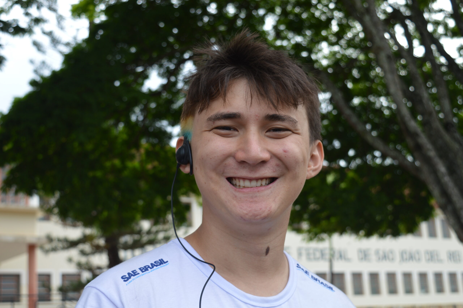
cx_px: 232
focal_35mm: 57
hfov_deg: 35.1
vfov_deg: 23.7
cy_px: 154
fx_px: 732
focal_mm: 38
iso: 100
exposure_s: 1/125
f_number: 5.6
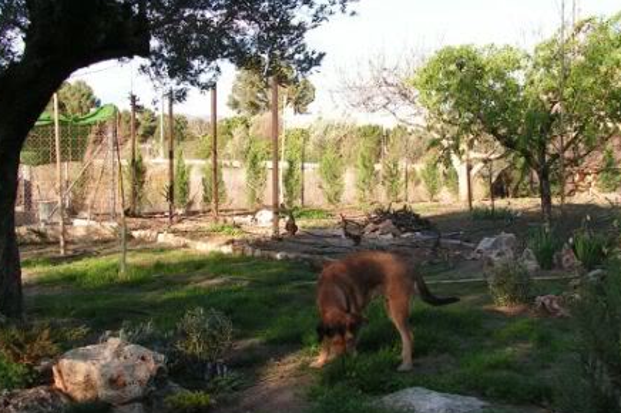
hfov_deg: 36.2
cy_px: 249
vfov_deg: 24.5
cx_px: 346
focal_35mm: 55
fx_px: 948
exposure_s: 1/160
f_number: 4.8
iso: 64
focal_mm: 6
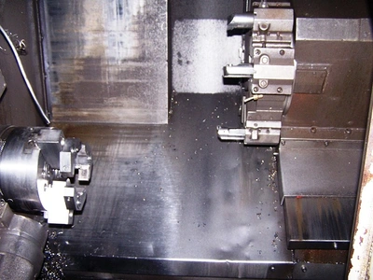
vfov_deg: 37.7
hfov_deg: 49.0
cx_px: 186
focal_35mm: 38
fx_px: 409
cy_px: 140
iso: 140
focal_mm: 6.3
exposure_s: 1/60
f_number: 2.8
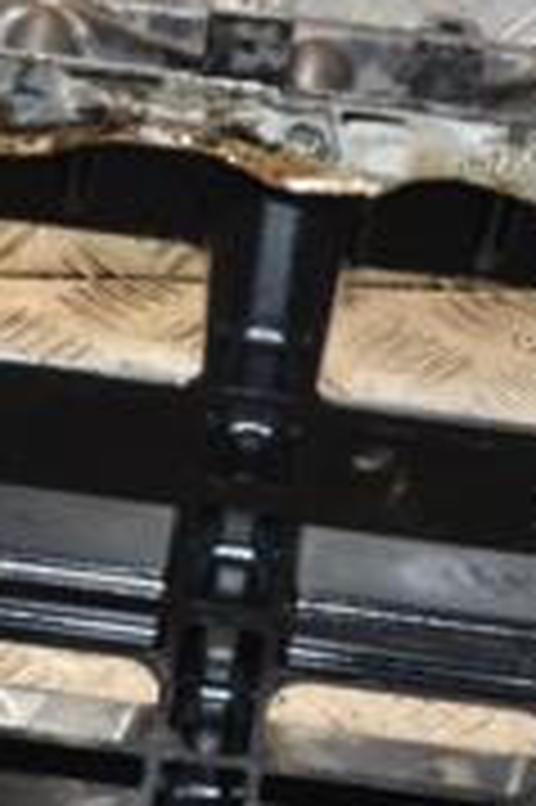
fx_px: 3602
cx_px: 189
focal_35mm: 161
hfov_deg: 8.5
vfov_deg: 12.8
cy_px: 522
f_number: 7.1
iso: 800
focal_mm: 32
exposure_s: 1/200
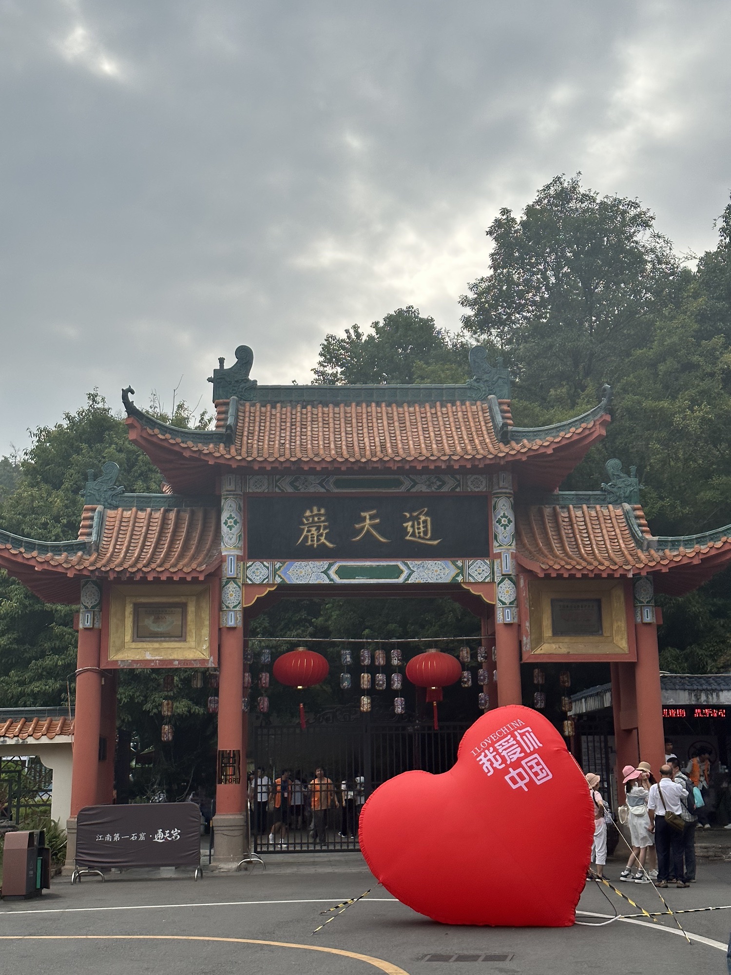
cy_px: 488
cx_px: 366
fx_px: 1352
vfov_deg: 39.7
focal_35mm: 48
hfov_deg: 30.3
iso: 64
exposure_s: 1/4367
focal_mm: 6.86
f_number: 1.78
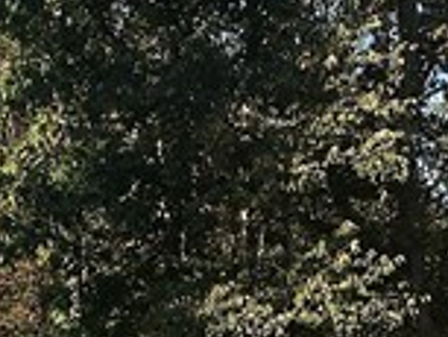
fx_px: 2513
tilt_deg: -8.7
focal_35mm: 194
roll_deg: +1.9
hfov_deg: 10.2
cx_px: 302
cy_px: 695
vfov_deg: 7.3
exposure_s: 1/553
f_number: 2.2
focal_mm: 4.15
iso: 25
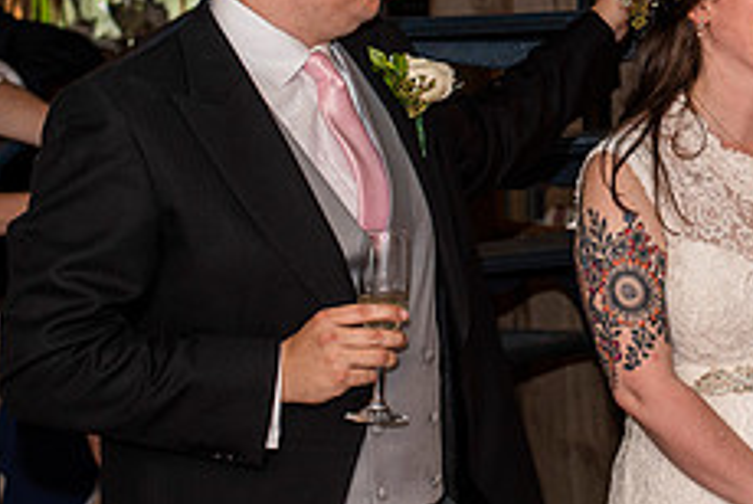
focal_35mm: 126
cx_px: 887
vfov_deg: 10.9
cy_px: 90
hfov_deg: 15.7
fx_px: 2639
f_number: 3.2
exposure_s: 1/100
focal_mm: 50
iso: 500
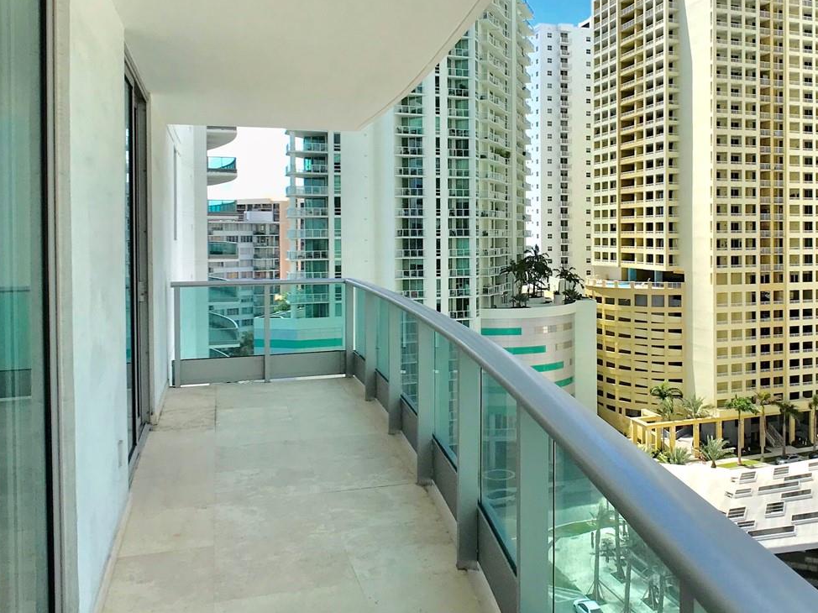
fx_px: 1087
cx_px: 502
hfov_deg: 41.0
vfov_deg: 31.4
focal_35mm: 46
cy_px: 244
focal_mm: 3.99
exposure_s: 1/1650
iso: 20
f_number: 1.8
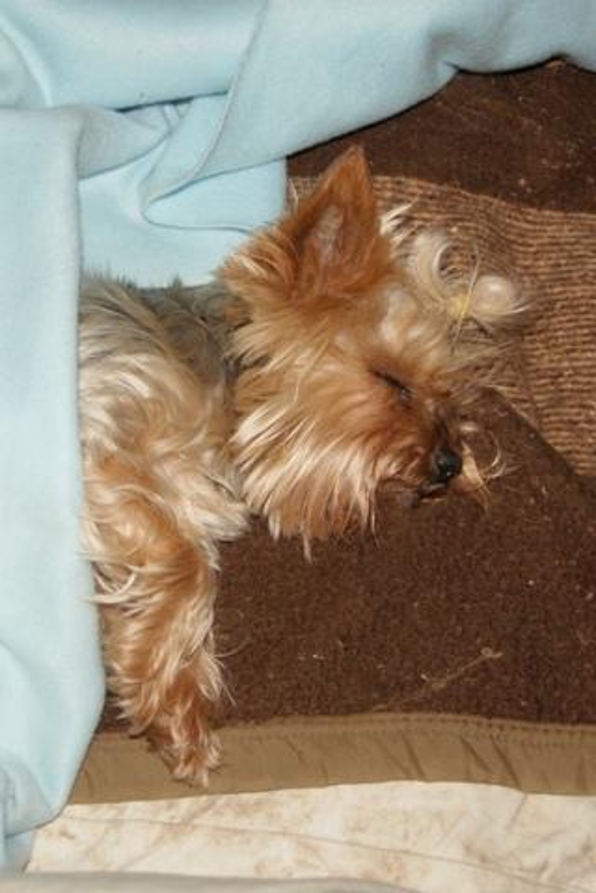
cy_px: 446
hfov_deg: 29.9
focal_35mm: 45
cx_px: 298
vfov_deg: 43.6
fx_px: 1117
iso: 400
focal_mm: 30
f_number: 5.6
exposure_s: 1/60
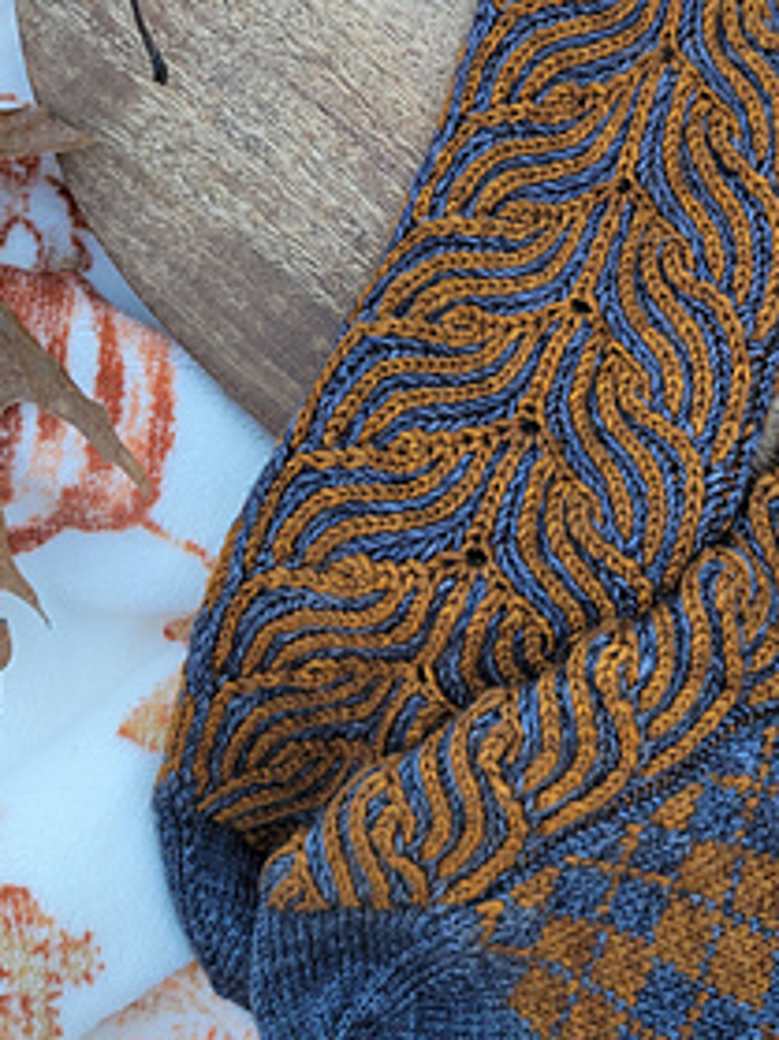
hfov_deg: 26.1
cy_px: 164
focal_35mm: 55
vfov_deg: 33.6
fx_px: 1652
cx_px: 606
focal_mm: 6.7
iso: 50
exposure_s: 1/120
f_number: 1.8
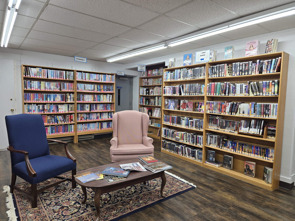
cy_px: 110
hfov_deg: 73.9
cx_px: 148
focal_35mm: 23
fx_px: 196
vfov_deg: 58.9
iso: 80
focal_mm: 6.3
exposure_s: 1/120
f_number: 1.7
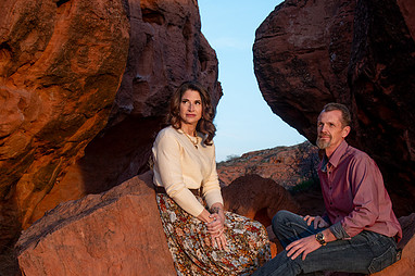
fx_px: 875
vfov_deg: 17.9
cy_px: 190
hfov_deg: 26.7
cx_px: 213
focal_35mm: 76
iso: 500
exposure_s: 1/125
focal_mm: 40
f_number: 7.1
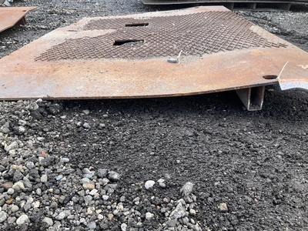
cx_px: 154
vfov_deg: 48.2
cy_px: 116
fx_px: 258
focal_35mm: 29
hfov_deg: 61.7
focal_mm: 3
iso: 25
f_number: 1.8
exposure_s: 1/303
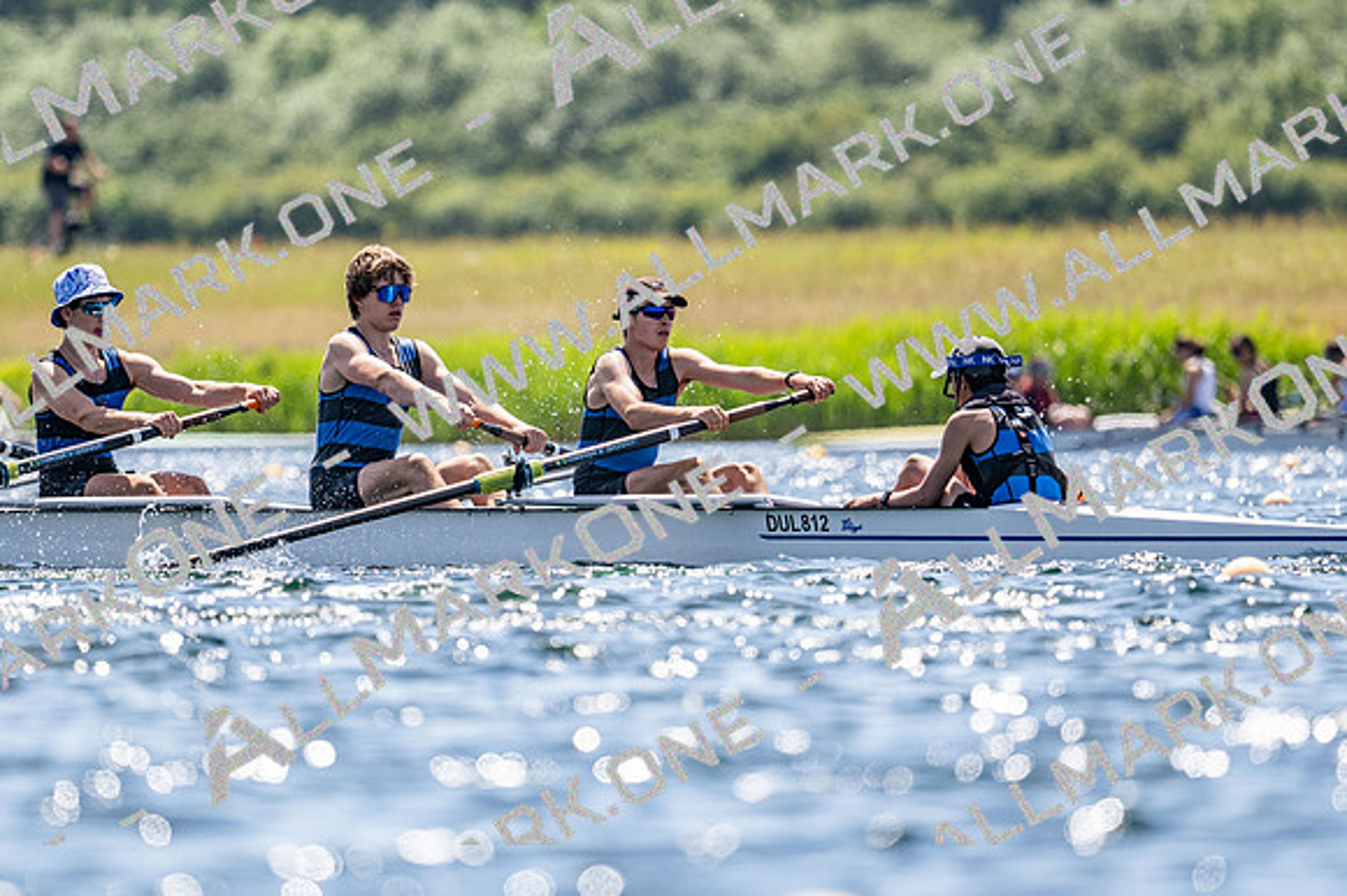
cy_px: 448
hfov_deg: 3.4
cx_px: 674
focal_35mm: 600
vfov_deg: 2.3
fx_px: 22436
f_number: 4.5
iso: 220
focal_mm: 400
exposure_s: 1/2500
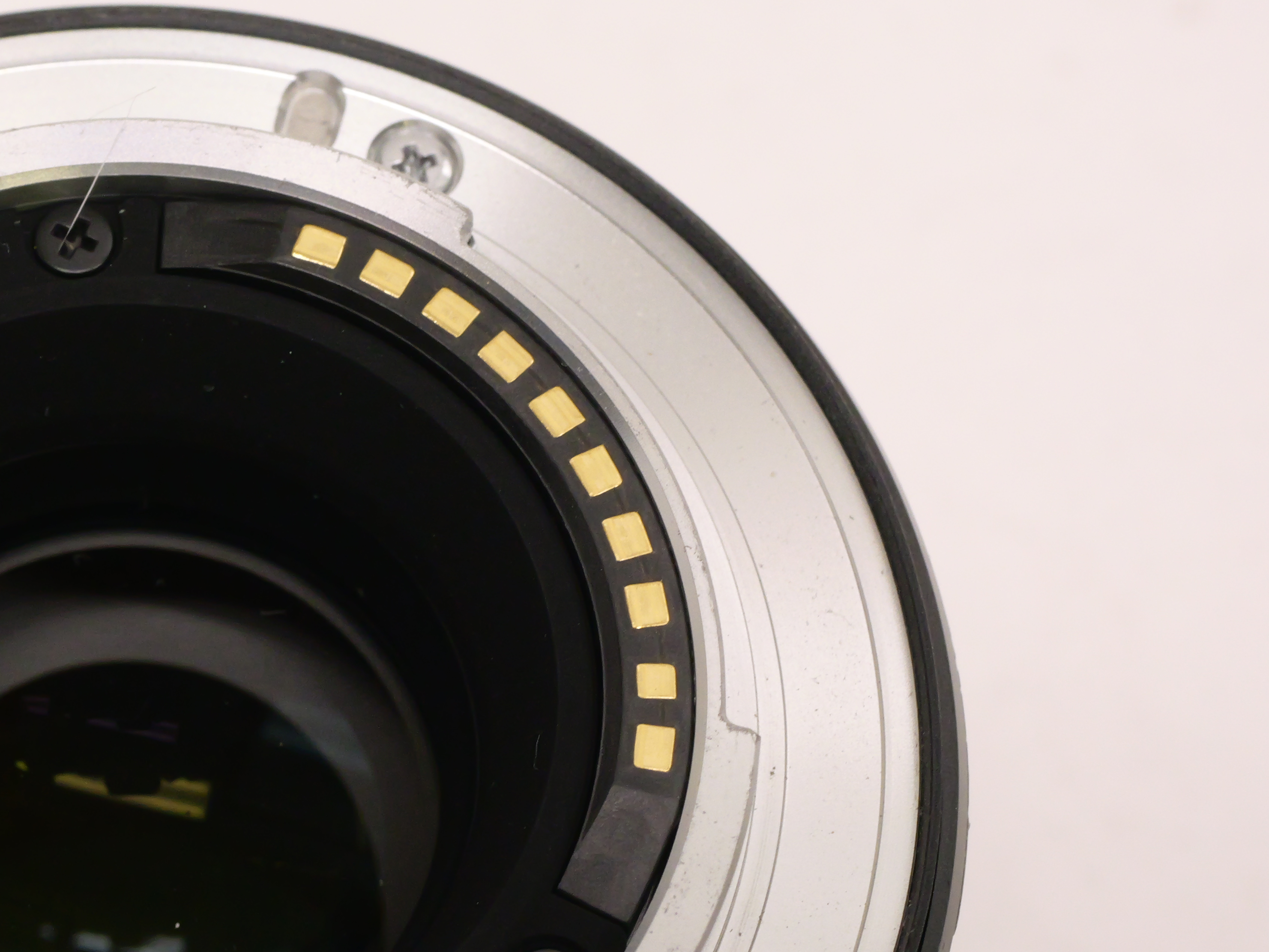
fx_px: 4291
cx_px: 73
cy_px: 795
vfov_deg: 12.6
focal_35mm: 117
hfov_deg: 16.5
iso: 1600
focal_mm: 30
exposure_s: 1/60
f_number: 8
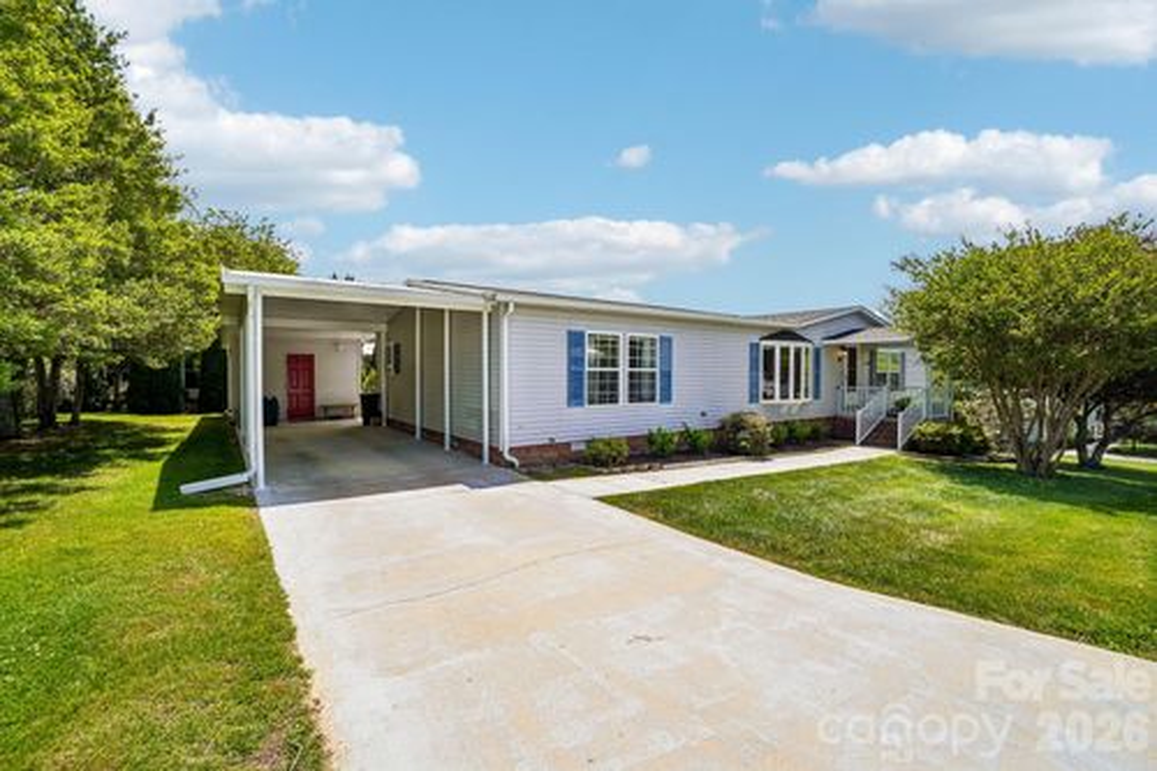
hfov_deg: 100.4
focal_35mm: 15
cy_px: 386
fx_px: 482
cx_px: 578
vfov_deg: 77.3
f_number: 8
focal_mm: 10
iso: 100
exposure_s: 1/400
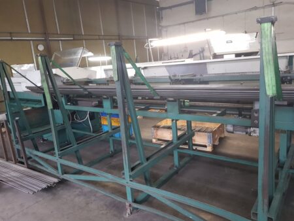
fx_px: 221
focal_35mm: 26
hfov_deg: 67.3
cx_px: 147
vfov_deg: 53.1
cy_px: 110
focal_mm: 4.2
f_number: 1.7
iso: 250
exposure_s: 1/16
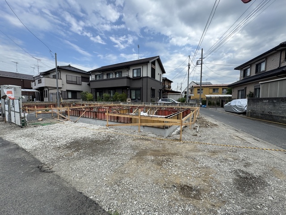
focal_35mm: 14
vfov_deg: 85.7
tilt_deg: -3.8
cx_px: 143
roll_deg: +0.0
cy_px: 108
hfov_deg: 102.1
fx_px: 116
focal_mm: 2.22
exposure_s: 1/636
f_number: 2.2
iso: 40
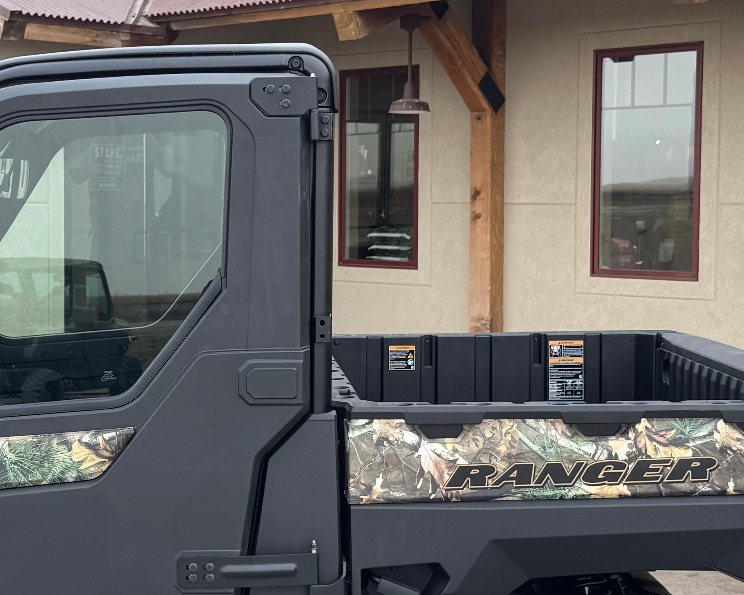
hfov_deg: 25.2
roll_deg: +0.7
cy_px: 302
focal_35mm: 75
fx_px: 1651
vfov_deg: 20.4
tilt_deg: -4.4
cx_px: 240
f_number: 1.78
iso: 80
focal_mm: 6.76
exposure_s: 1/685
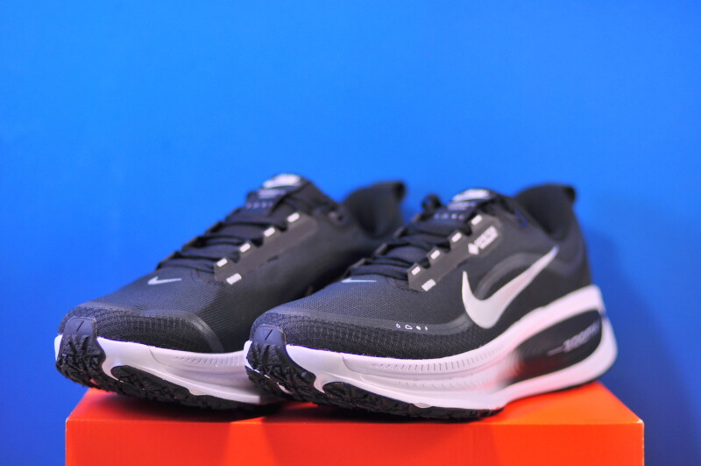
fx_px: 1458
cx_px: 350
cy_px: 233
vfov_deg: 18.1
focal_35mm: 75
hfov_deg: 27.0
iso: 250
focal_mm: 50
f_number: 2
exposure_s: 1/320
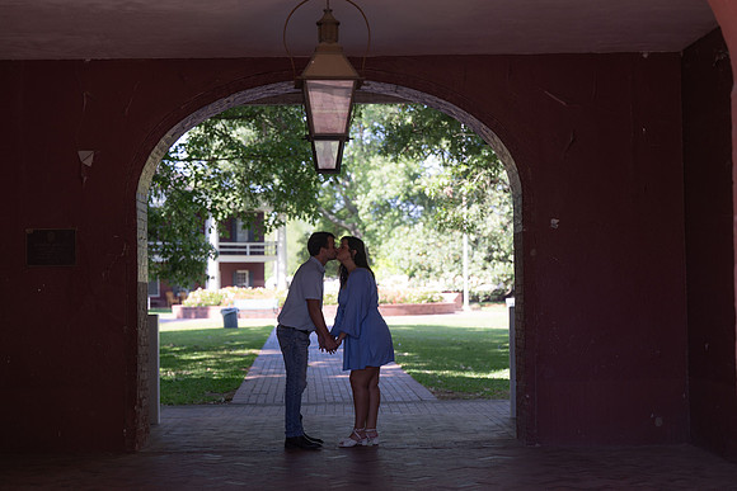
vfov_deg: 19.5
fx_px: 1433
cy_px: 246
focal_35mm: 70
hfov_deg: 28.8
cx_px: 368
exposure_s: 1/250
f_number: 2.8
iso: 100
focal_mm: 70
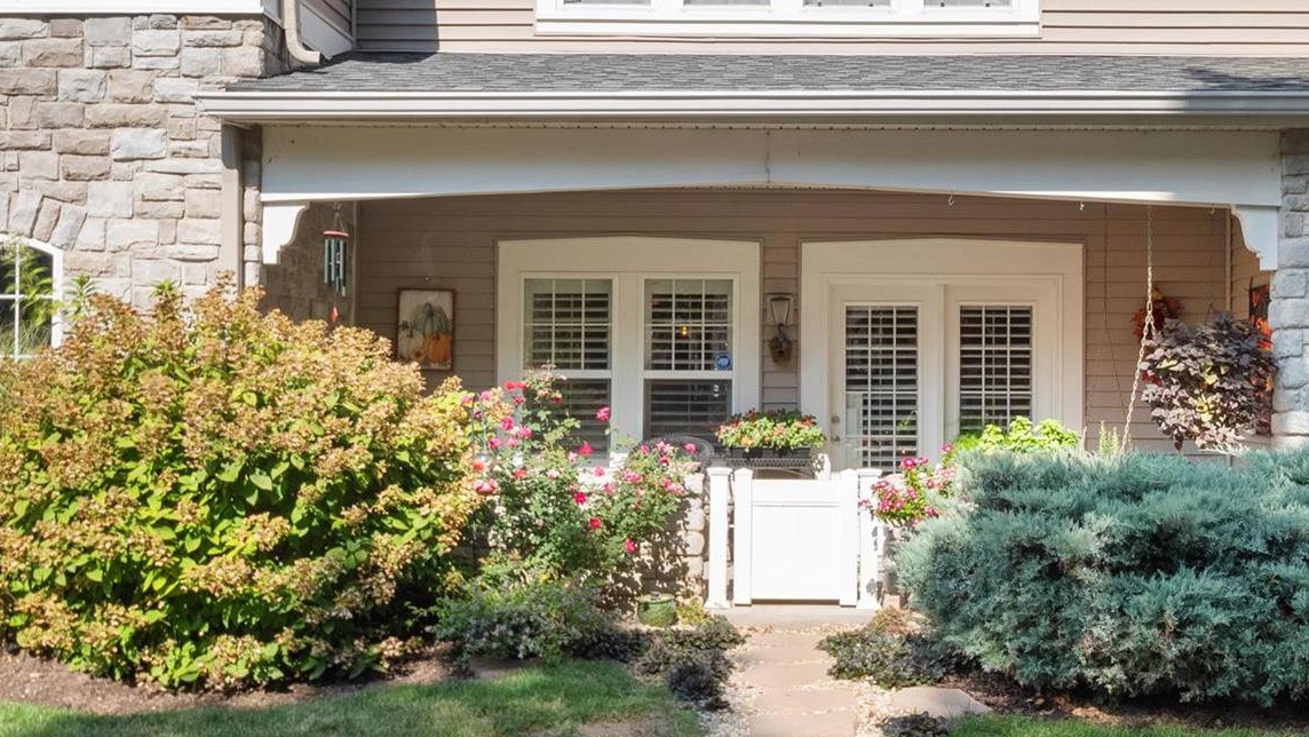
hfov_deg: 49.1
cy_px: 326
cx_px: 783
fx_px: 1423
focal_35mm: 41
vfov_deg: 29.0
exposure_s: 1/250
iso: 400
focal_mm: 14
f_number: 8
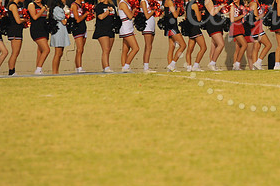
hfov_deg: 5.0
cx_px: 265
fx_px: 3224
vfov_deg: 3.3
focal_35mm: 415
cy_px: 15
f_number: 5.6
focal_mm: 200
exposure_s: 1/125
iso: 4000
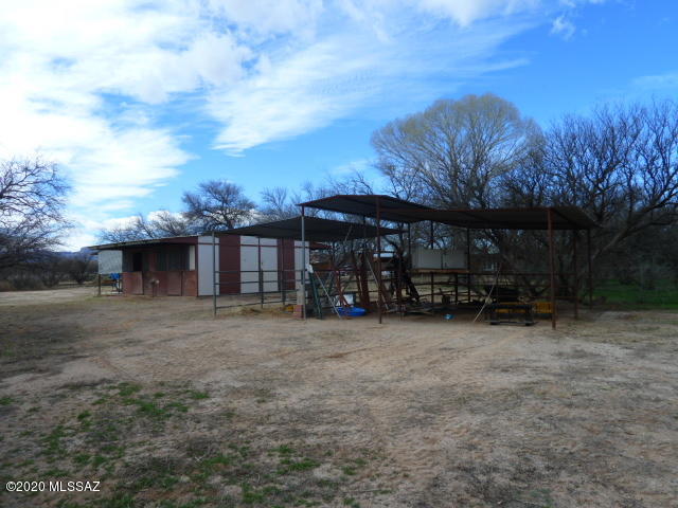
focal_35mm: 25
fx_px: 490
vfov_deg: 54.9
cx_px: 339
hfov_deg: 69.4
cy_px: 254
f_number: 4
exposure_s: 1/320
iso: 80
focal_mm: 4.1
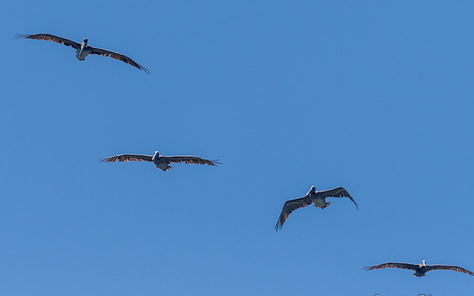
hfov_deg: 2.3
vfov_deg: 1.4
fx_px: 11714
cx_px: 207
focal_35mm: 907
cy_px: 128
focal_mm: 500
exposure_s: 1/3200
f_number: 5.6
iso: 180
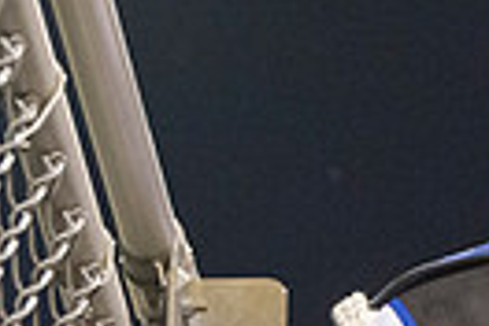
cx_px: 570
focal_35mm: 509
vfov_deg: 2.7
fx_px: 6913
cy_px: 296
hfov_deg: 4.0
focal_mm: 116
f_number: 4
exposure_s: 1/125
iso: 4000
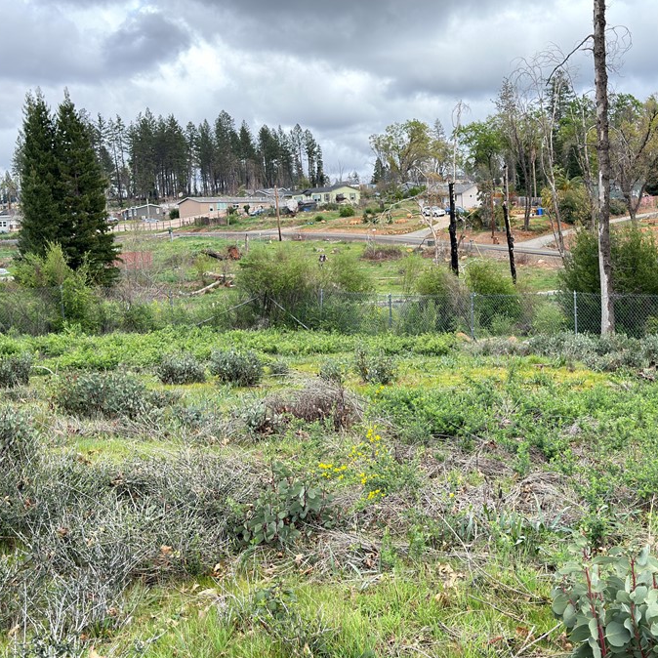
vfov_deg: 36.0
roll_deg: +3.6
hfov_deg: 35.8
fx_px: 1011
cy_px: 305
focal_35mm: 47
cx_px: 423
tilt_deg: -1.6
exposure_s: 1/1486
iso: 80
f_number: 1.78
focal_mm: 6.76
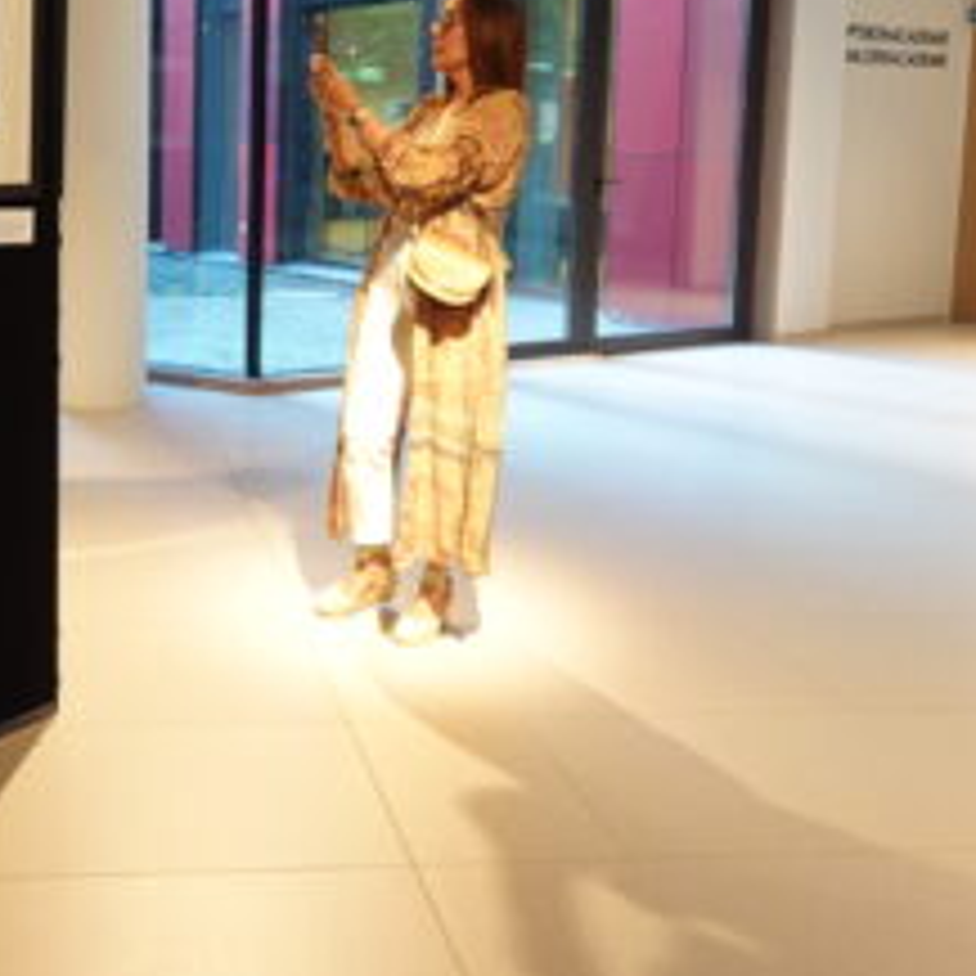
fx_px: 1340
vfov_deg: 39.3
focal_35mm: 42
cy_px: 281
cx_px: 164
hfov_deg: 38.2
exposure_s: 1/80
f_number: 1.8
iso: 400
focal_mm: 6.9
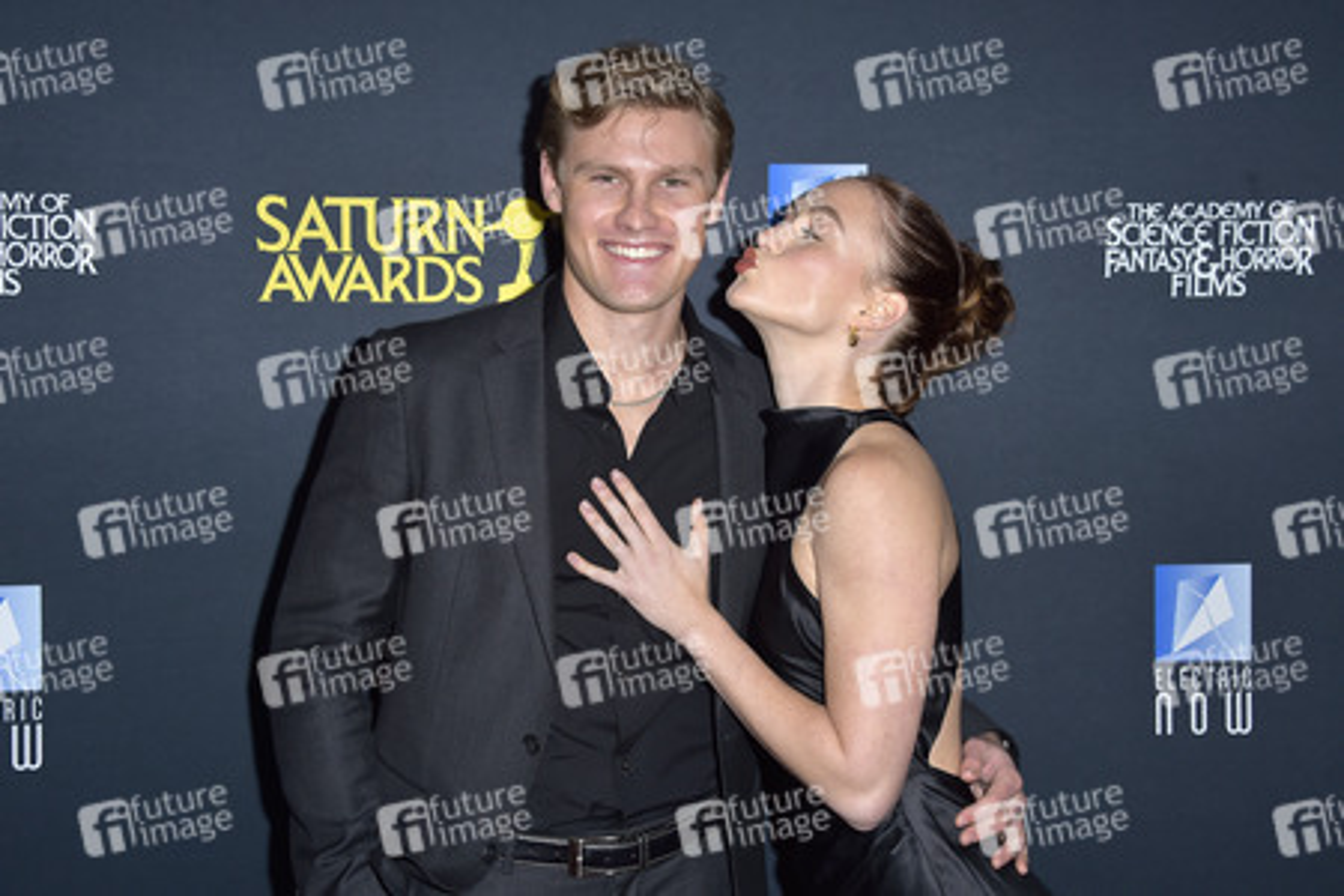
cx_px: 672
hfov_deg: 38.2
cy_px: 448
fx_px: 1941
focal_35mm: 52
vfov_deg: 26.0
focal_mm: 52
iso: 250
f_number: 6.3
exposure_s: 1/250
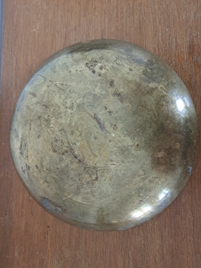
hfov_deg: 56.8
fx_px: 186
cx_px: 100
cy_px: 134
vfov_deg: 71.6
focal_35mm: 24
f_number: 1.8
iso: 500
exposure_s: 1/33
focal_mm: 5.23
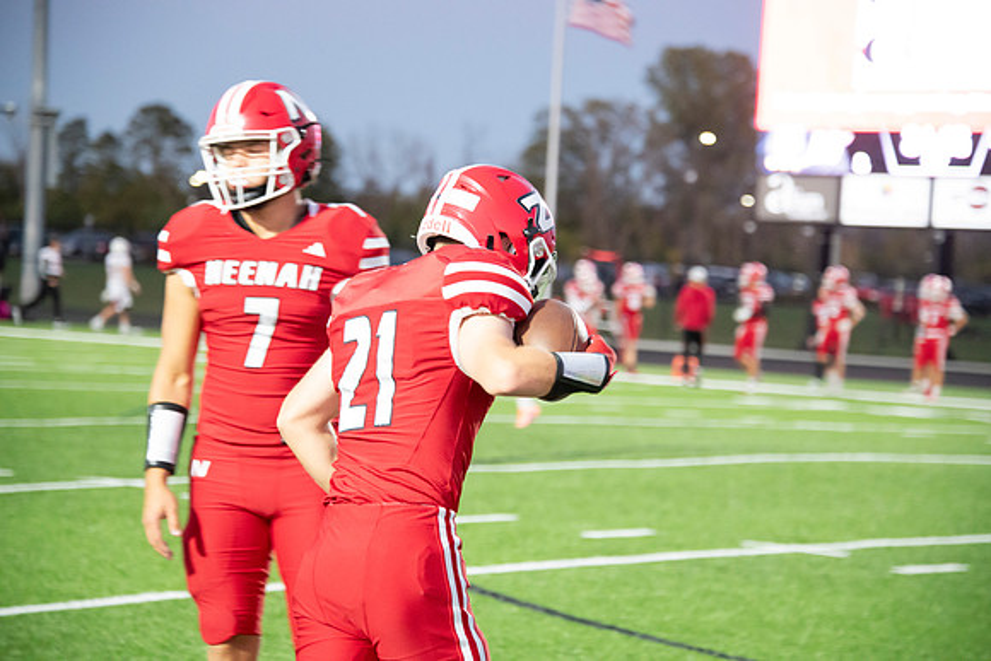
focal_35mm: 145
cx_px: 496
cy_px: 330
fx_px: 3992
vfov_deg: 9.5
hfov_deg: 14.2
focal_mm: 145
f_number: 5.6
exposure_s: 1/250
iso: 8000
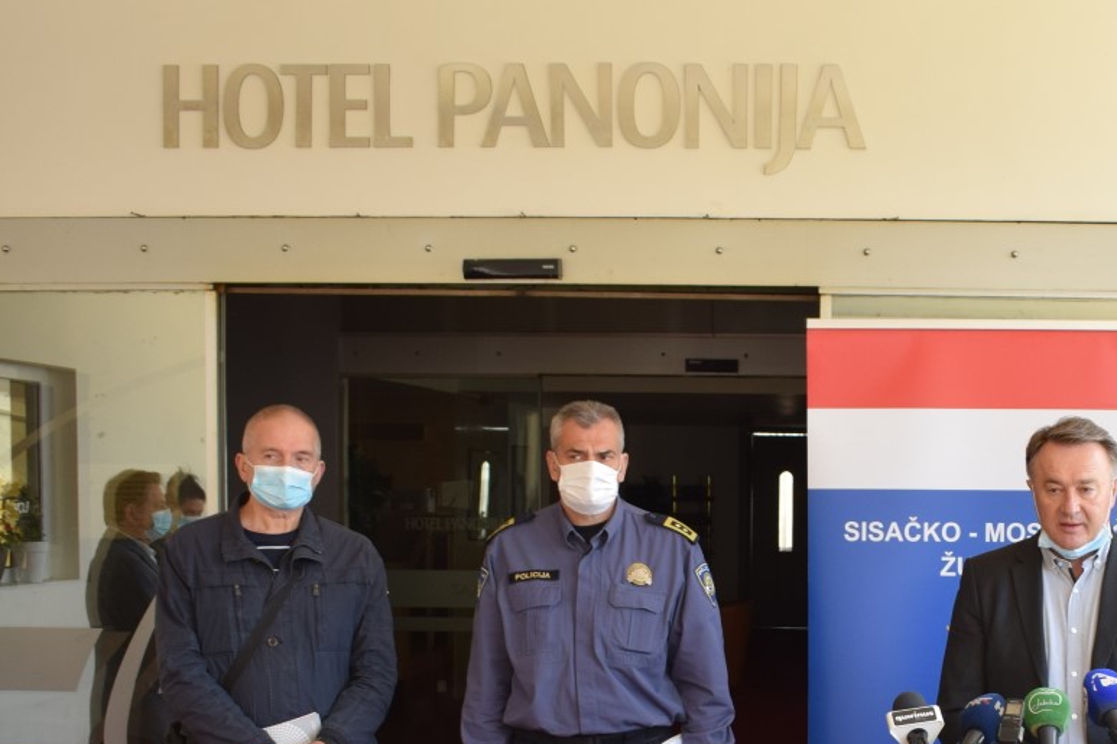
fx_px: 2049
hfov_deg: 29.7
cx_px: 913
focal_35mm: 66
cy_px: 686
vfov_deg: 20.1
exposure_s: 1/125
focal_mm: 21
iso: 400
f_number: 5.6
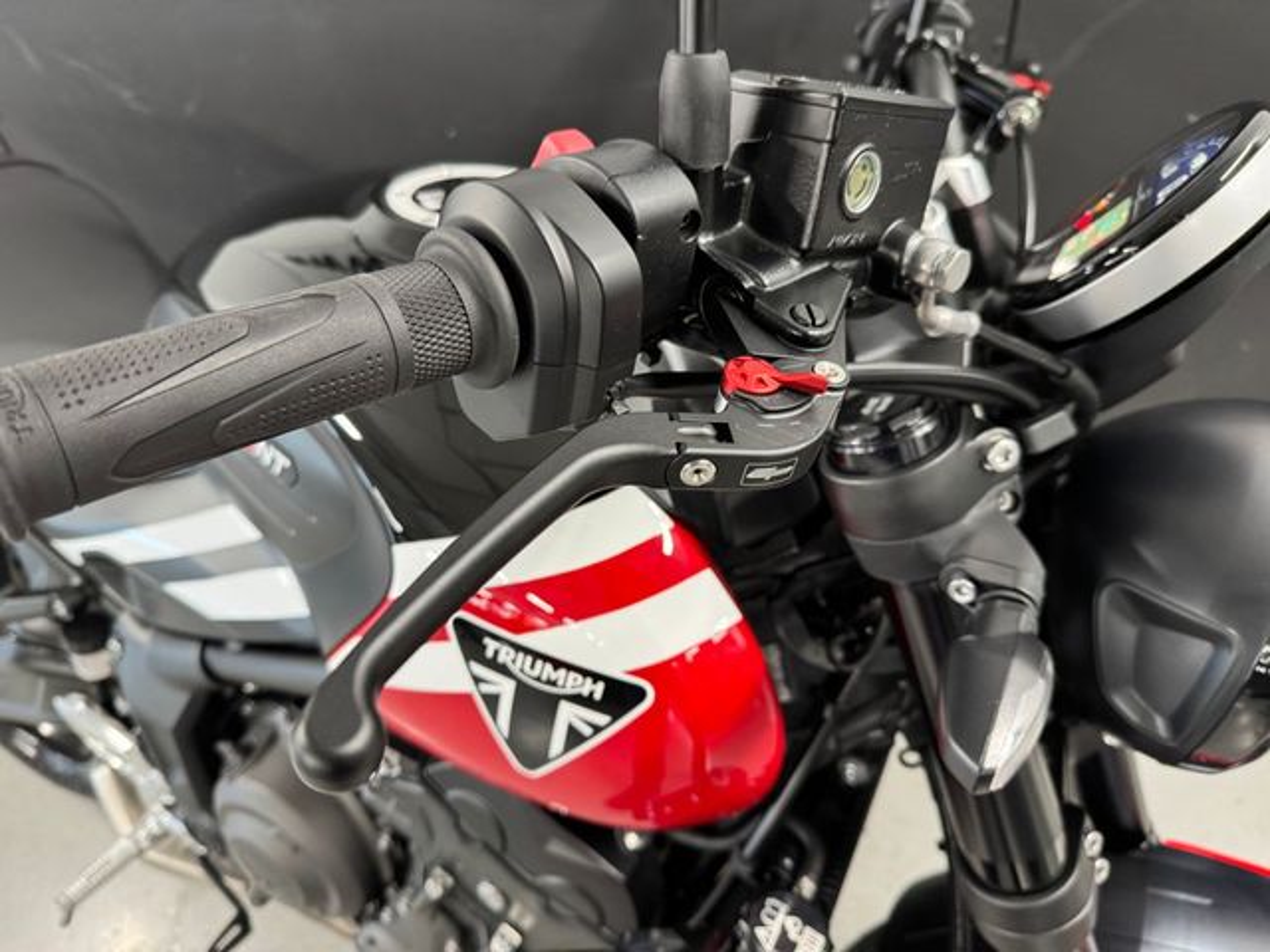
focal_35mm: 24
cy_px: 476
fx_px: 881
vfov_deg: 56.8
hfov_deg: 71.6
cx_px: 635
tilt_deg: -45.4
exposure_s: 1/50
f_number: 1.78
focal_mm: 6.76
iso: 320
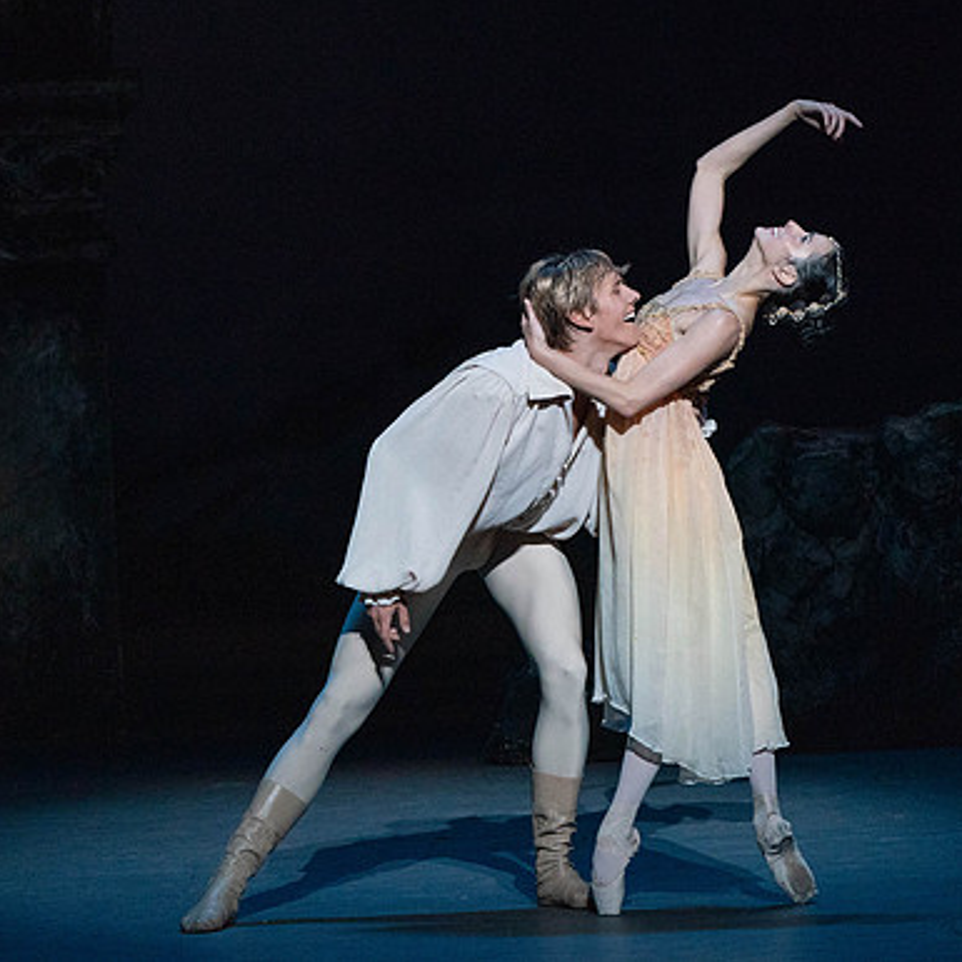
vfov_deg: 3.2
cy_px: 433
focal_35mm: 550
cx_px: 459
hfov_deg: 3.2
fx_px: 17293
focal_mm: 361
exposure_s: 1/200
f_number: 7.1
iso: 8000
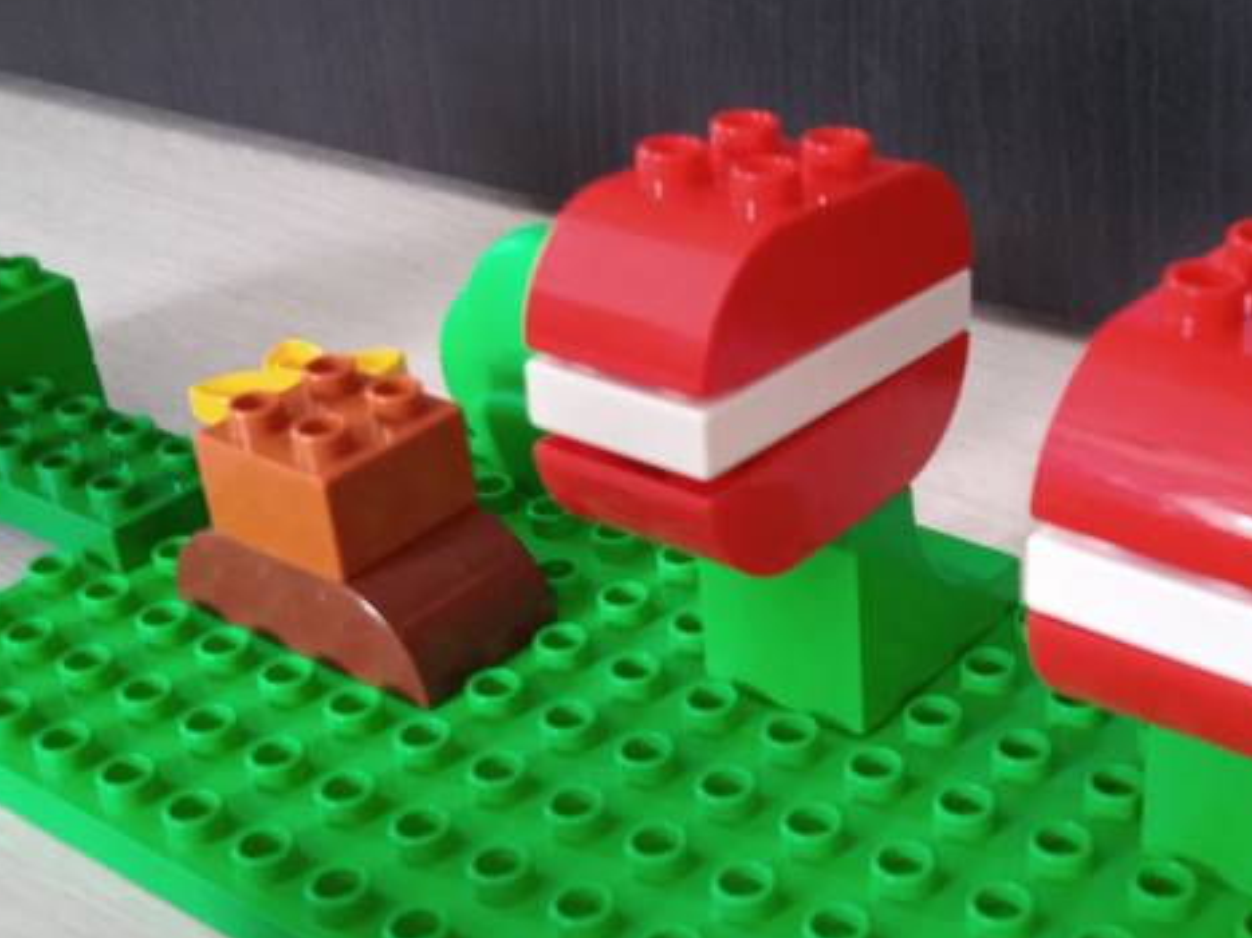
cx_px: 777
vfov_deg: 27.0
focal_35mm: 54
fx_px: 1953
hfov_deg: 35.4
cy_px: 561
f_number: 2.2
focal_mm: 3.43
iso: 868
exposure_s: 1/20
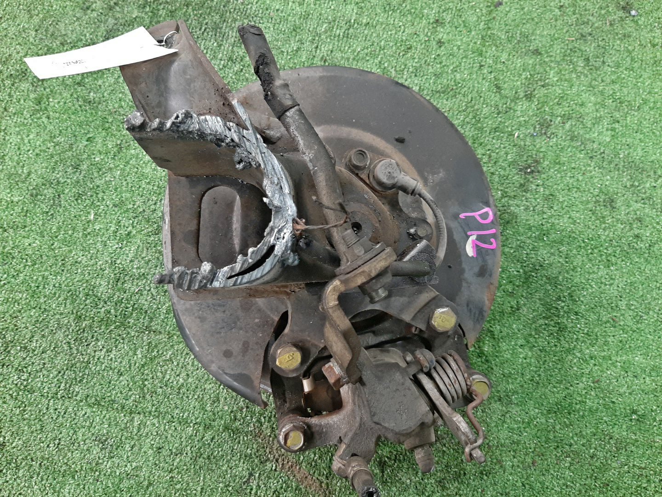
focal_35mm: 26
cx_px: 331
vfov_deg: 53.1
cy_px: 248
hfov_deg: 67.3
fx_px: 497
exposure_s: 1/25
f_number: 1.7
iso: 199
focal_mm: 3.93
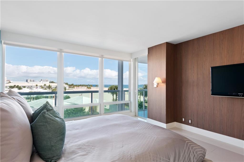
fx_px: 122
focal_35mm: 18
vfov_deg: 67.4
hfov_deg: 90.0
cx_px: 122
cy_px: 81
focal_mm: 18
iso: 250
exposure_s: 1/30
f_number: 8
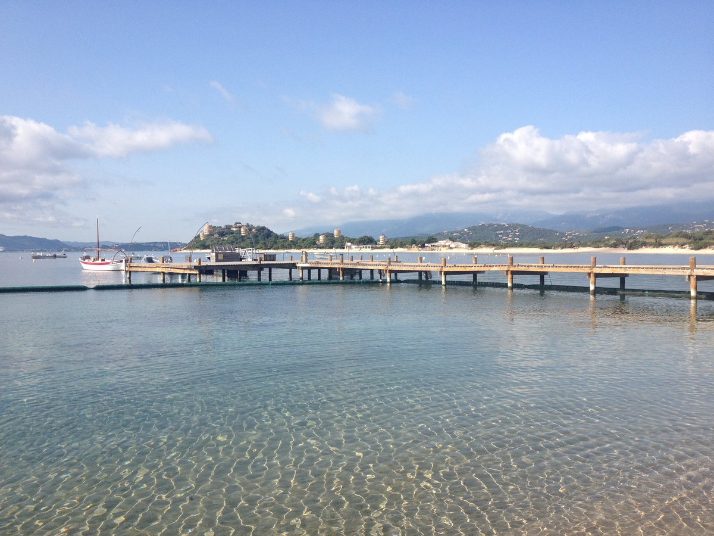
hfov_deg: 52.6
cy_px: 268
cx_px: 357
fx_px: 722
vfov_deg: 40.7
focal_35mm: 35
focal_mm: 4.28
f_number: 2.4
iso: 64
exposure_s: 1/1623
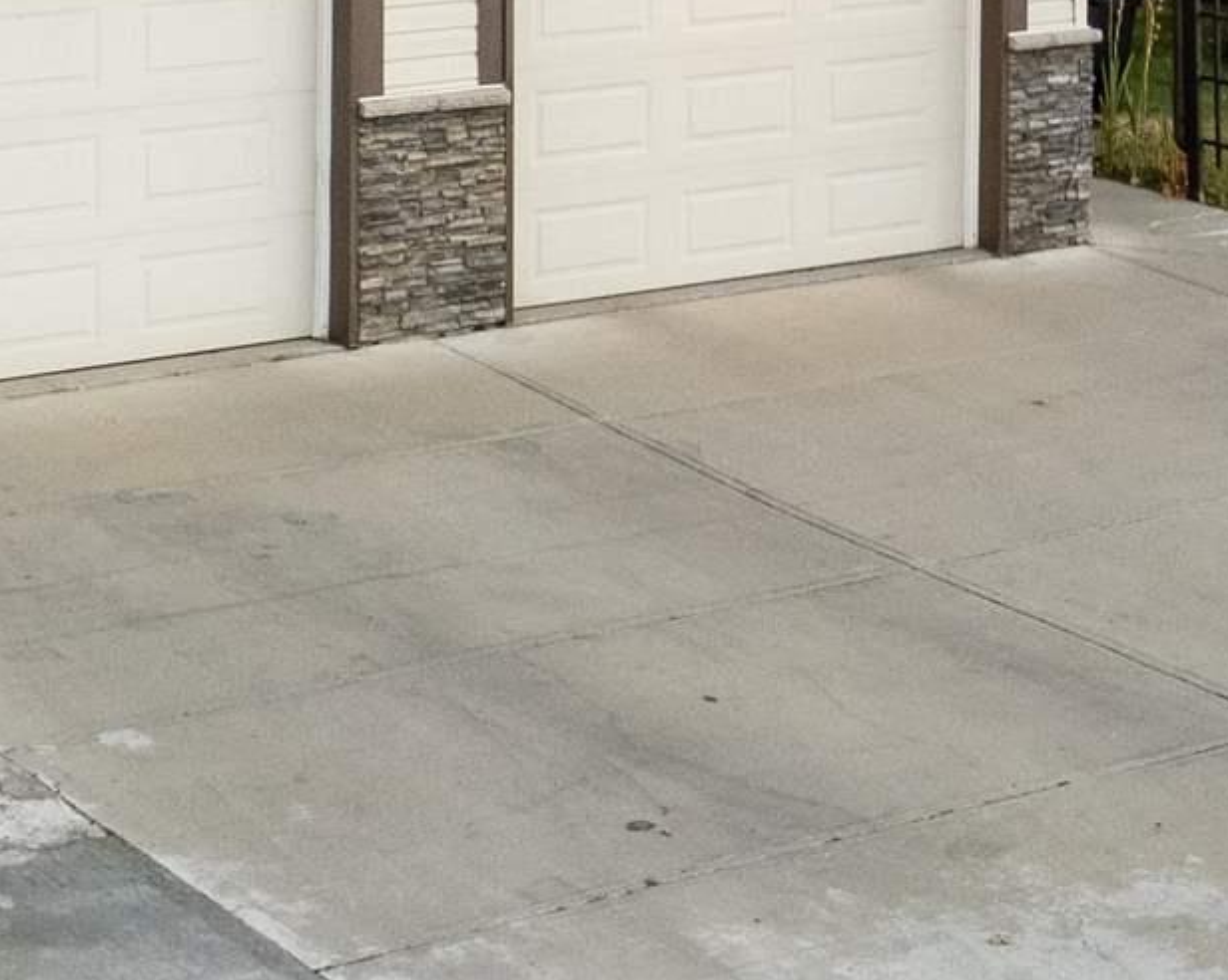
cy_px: -502
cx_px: 1017
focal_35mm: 103
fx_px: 3741
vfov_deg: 14.0
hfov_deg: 18.4
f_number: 2.8
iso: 100
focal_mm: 8.38
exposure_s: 1/60
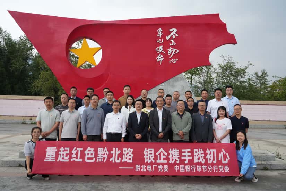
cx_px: 143
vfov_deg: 43.6
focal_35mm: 30
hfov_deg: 61.9
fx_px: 238
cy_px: 96
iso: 8000
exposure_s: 1/8000
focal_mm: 30
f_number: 5.6
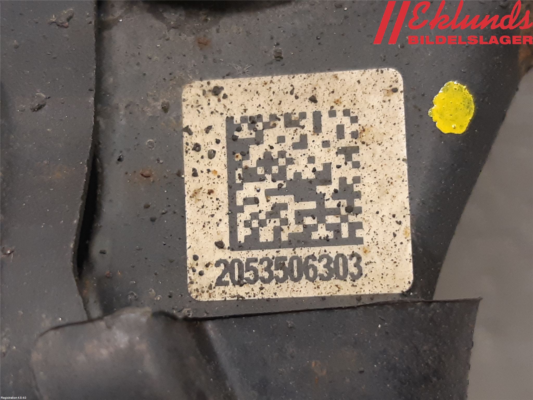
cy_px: 200
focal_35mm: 26
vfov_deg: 53.1
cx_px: 266
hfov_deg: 67.3
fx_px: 400
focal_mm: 3.93
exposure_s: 1/50
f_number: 1.7
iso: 200
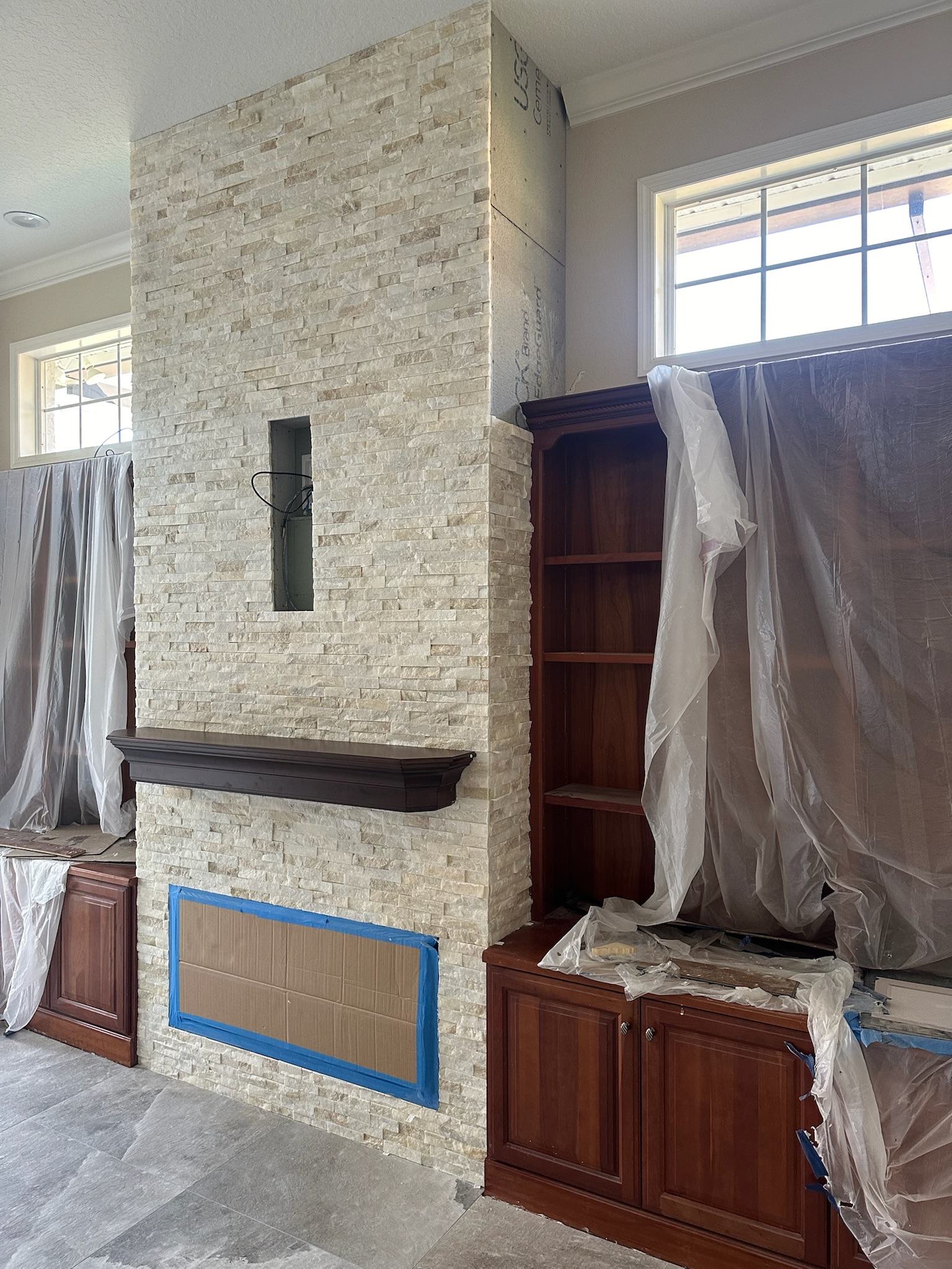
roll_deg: -0.4
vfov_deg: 71.6
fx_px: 880
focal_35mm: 24
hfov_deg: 56.8
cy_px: 634
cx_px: 476
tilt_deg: -0.3
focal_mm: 6.86
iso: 250
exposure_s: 1/61
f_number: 1.78
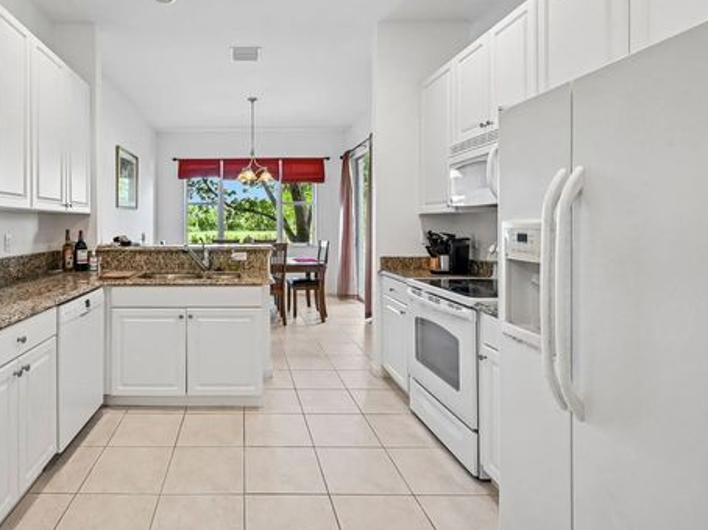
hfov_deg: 82.0
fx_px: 388
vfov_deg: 68.4
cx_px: 240
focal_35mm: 19
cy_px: 236
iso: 3200
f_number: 8
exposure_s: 1/400
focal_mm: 14
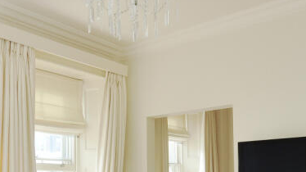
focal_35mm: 43
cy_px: 170
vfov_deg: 26.3
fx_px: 349
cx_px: 89
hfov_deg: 46.2
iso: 200
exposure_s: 1/15
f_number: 11
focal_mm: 10
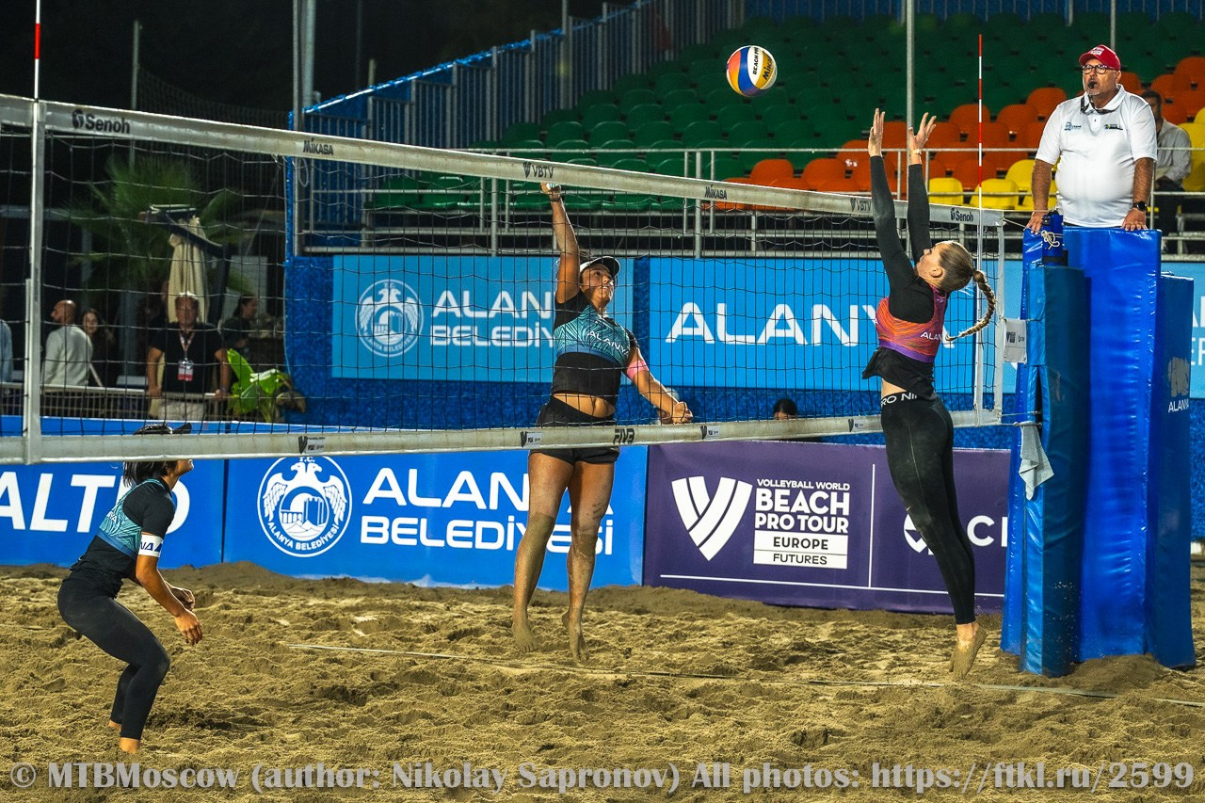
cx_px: 602
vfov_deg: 12.2
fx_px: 3748
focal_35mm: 112
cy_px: 402
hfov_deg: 18.3
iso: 1250
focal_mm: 75
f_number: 3.5
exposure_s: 1/1250
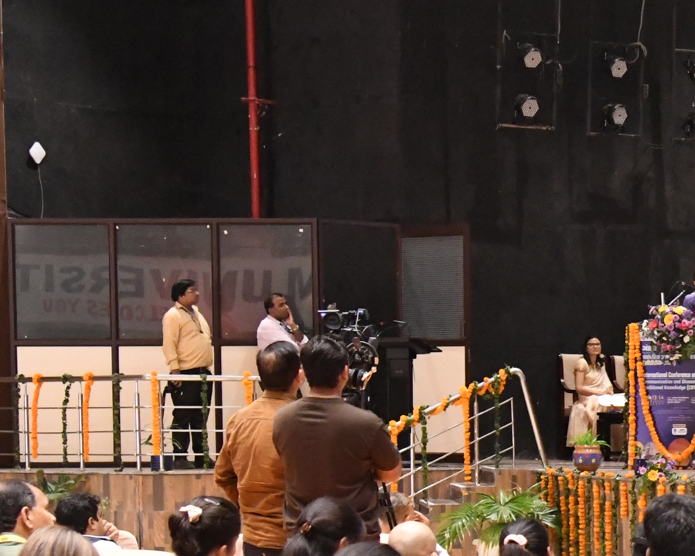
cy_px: 516
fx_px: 2346
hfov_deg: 16.0
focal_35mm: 114
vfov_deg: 13.4
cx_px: 892
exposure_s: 1/125
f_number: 4
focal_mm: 31
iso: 8000
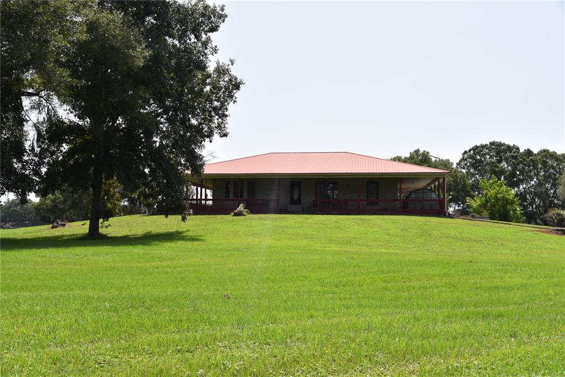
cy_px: 188
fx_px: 549
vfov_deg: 37.9
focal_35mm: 35
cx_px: 282
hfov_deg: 54.4
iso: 125
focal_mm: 35
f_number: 8
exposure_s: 1/250
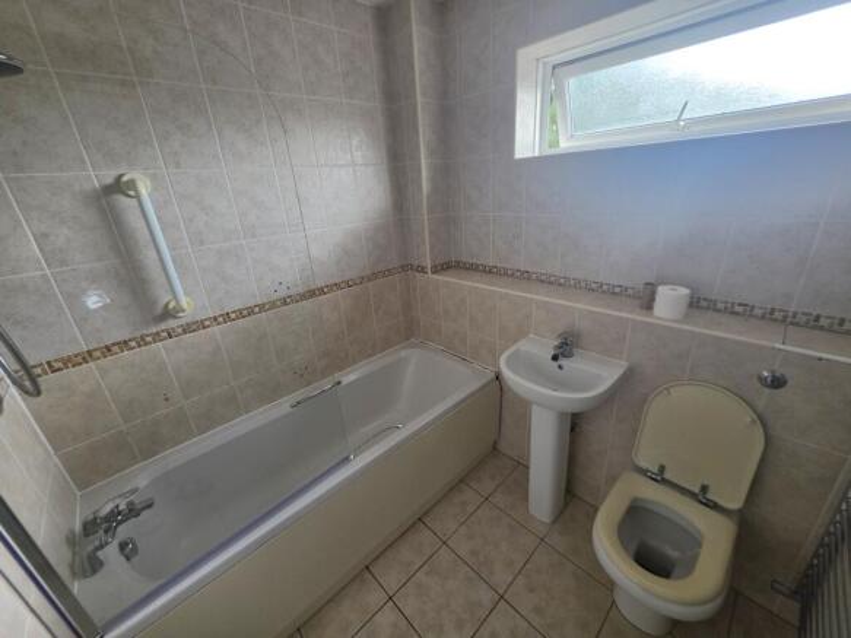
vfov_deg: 89.9
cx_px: 426
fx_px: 320
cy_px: 319
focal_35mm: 13
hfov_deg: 106.2
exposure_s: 1/100
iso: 100
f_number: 1.9
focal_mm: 2.2
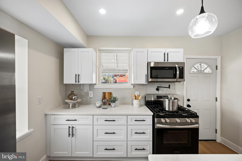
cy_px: 80
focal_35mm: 14
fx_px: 94
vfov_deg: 81.2
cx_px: 121
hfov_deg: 104.3
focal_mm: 14
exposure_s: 1/4
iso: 200
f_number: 8
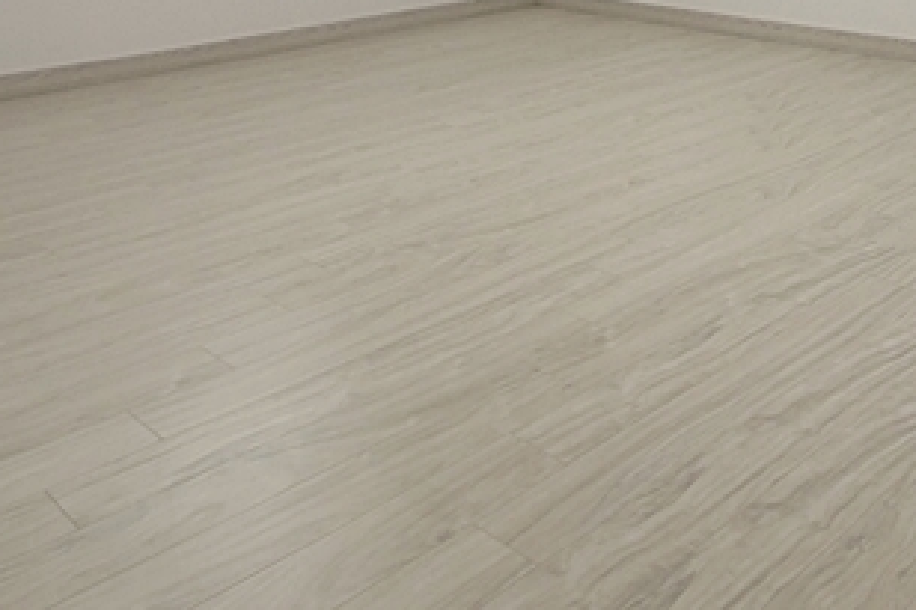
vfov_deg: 28.5
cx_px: 741
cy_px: -170
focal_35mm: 39
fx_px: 992
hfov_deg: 46.8
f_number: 9
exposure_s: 1/25
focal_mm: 10
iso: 800
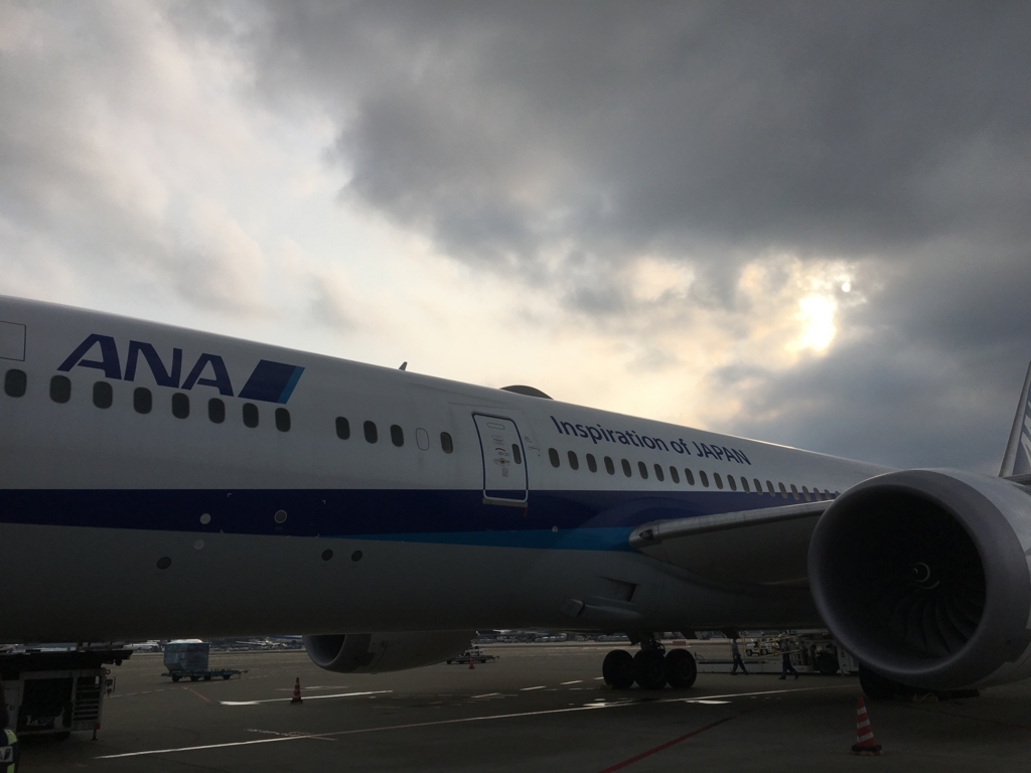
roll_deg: +0.9
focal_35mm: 29
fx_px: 864
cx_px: 516
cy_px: 386
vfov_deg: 48.2
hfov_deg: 61.7
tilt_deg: +15.4
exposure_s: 1/3497
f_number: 2.2
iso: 25
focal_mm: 4.15
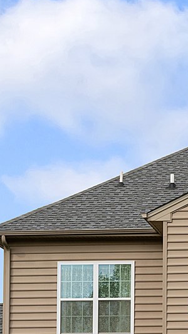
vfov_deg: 11.2
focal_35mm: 189
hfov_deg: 6.2
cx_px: 376
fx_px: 1677
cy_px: 392
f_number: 10
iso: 125
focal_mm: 47
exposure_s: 1/125
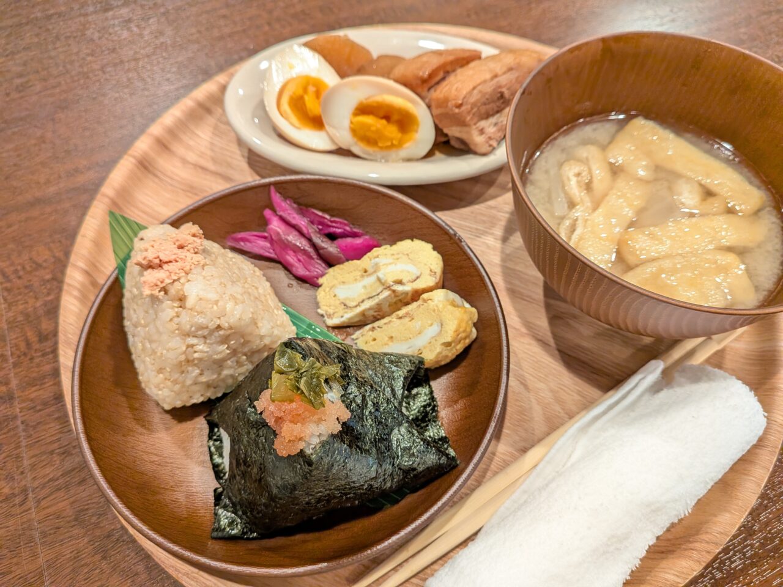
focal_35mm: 24
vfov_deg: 56.8
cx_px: 392
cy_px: 294
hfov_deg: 71.6
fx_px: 543
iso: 487
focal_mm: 4.53
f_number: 1.7
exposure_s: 1/60
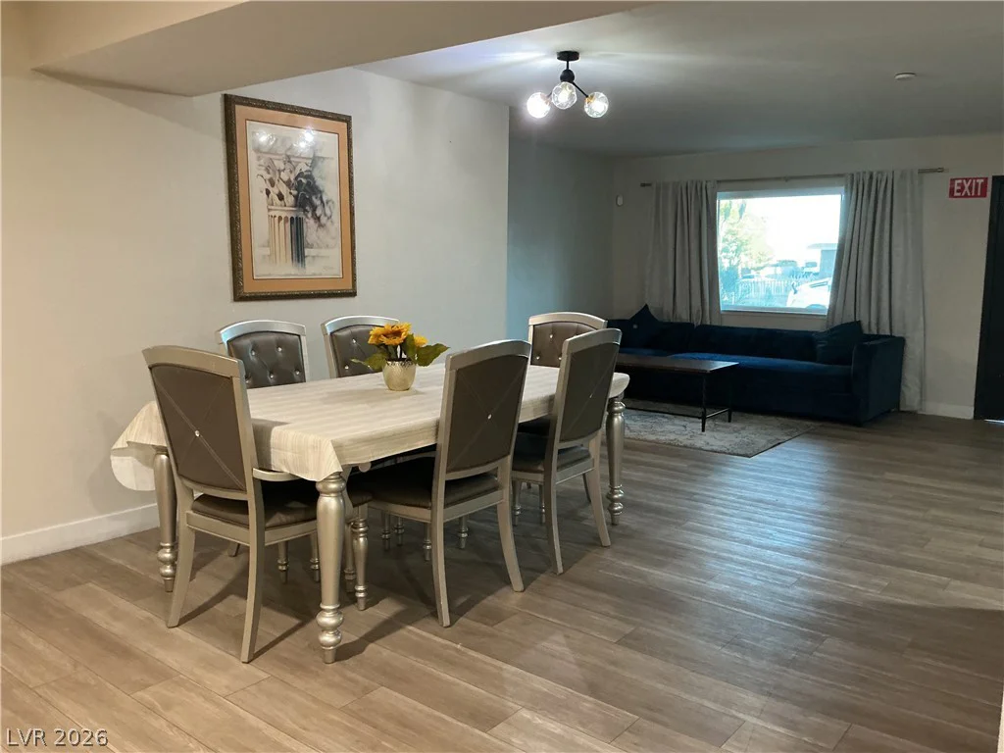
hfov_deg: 61.7
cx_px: 502
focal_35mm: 29
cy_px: 376
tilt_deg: -6.8
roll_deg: -0.1
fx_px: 841
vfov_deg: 48.2
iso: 250
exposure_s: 1/40
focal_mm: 3
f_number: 1.8
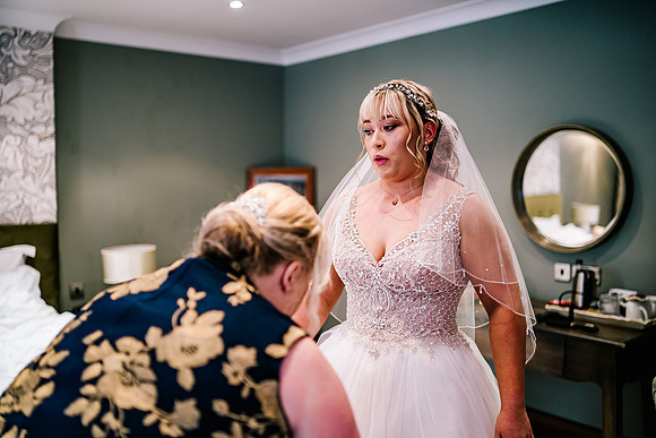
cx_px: 328
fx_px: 638
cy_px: 219
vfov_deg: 37.9
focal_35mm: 35
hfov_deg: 54.4
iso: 800
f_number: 1.4
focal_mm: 35
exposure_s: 1/250
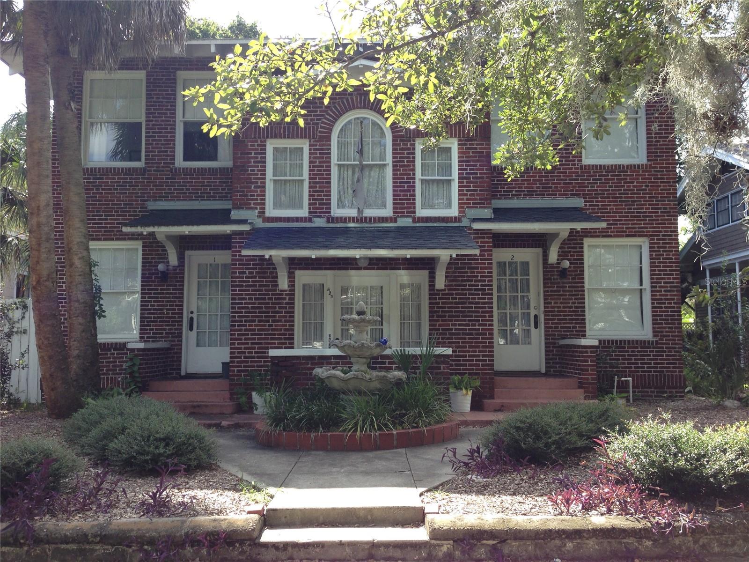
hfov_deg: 55.4
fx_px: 714
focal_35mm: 33
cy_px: 281
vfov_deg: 42.9
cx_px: 374
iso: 50
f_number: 2.4
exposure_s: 1/279
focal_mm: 4.12
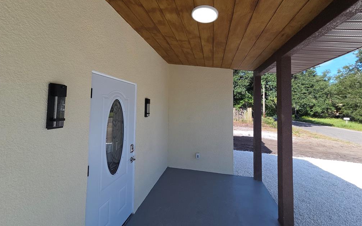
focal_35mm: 14
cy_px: 100
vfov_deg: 78.3
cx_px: 178
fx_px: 138
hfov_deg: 105.3
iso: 50
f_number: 2.2
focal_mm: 2.2
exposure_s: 1/720
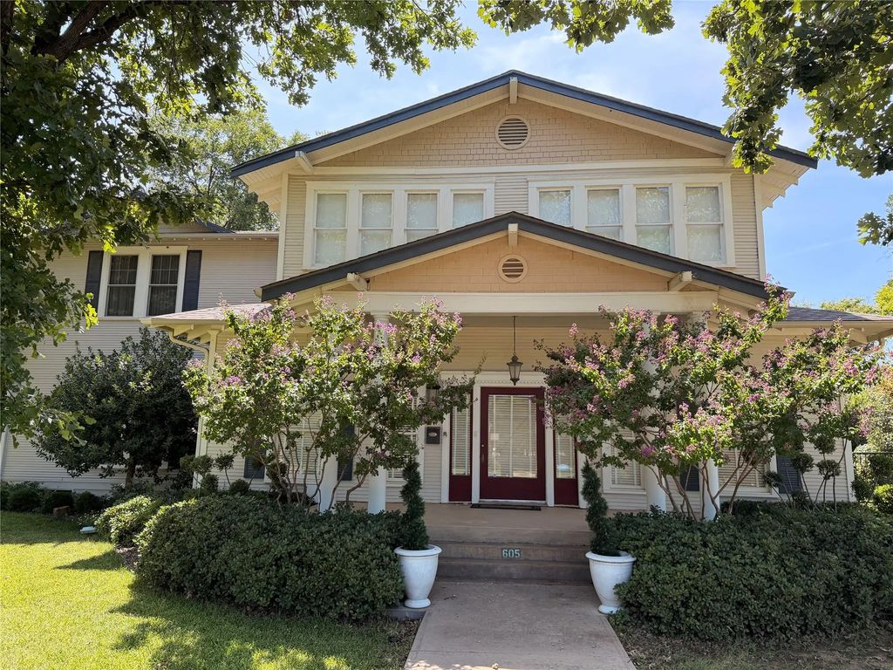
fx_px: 619
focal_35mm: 24
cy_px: 335
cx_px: 446
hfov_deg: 71.6
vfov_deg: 56.8
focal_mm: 6.76
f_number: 1.78
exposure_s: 1/1122
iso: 100
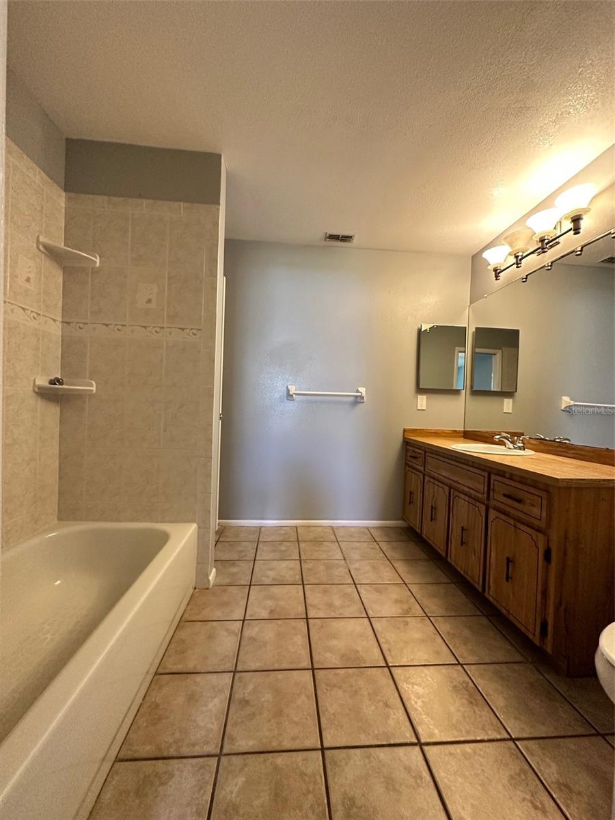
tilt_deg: -0.2
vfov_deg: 102.1
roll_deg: -2.3
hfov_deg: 85.7
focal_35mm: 14
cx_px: 308
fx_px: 332
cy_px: 410
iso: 400
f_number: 2.2
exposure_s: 1/60
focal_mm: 2.22
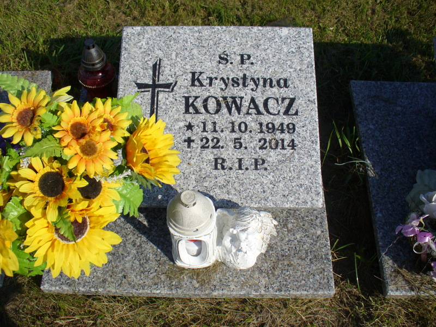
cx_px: 218
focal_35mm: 37
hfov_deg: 50.1
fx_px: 466
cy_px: 164
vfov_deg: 38.7
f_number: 5.6
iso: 80
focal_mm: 6.1
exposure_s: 1/500
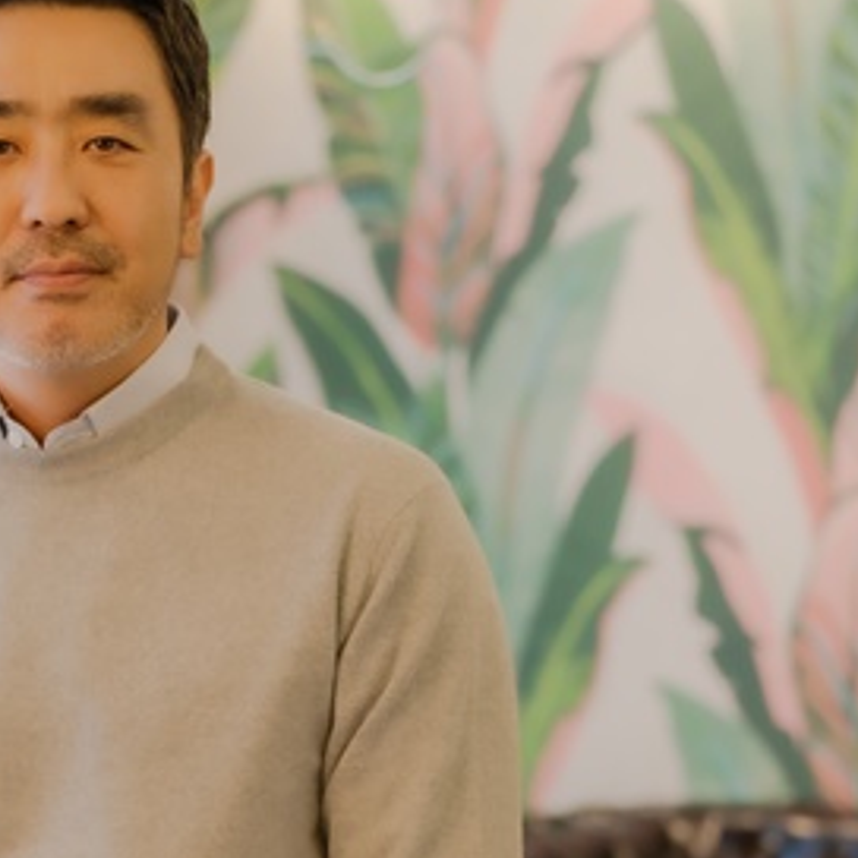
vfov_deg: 14.8
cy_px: 744
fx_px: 3281
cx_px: 246
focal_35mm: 117
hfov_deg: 14.9
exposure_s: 1/100
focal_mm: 50
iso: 200
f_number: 2
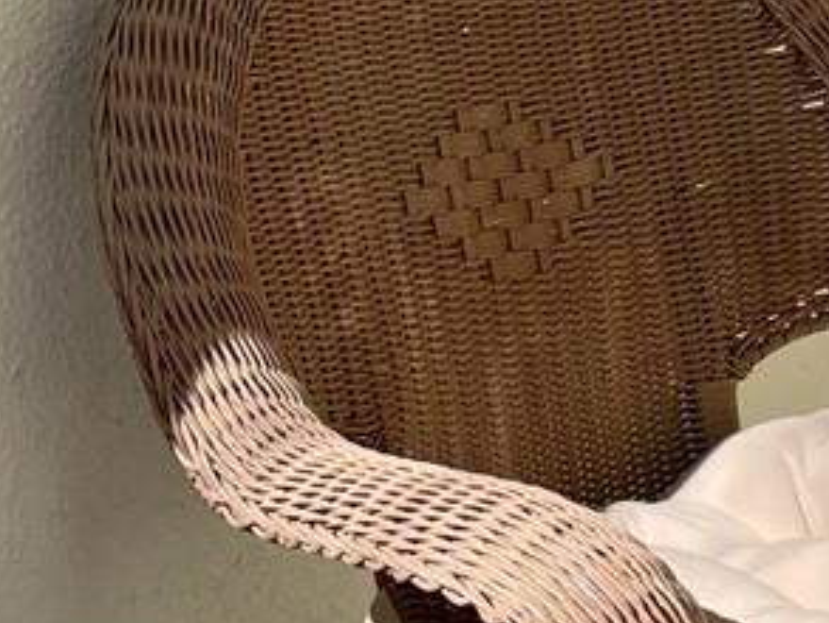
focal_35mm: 142
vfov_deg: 10.1
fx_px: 3402
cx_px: 294
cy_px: -365
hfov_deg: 13.9
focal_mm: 4.2
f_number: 1.6
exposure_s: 1/2618
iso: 32
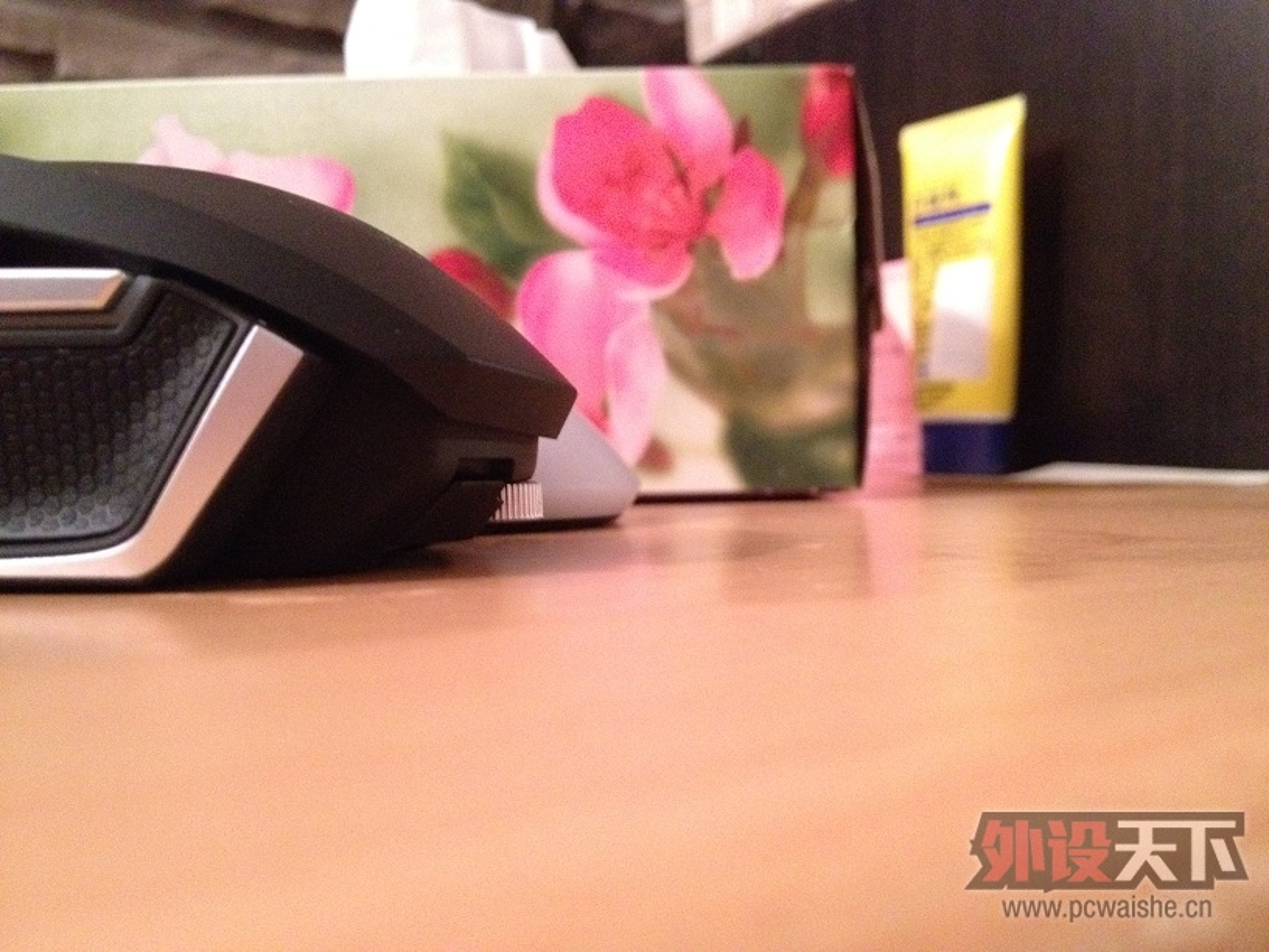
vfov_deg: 40.7
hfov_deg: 52.6
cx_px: 634
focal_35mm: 35
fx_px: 1283
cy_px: 476
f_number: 2.4
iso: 800
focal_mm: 4.28
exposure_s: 1/15
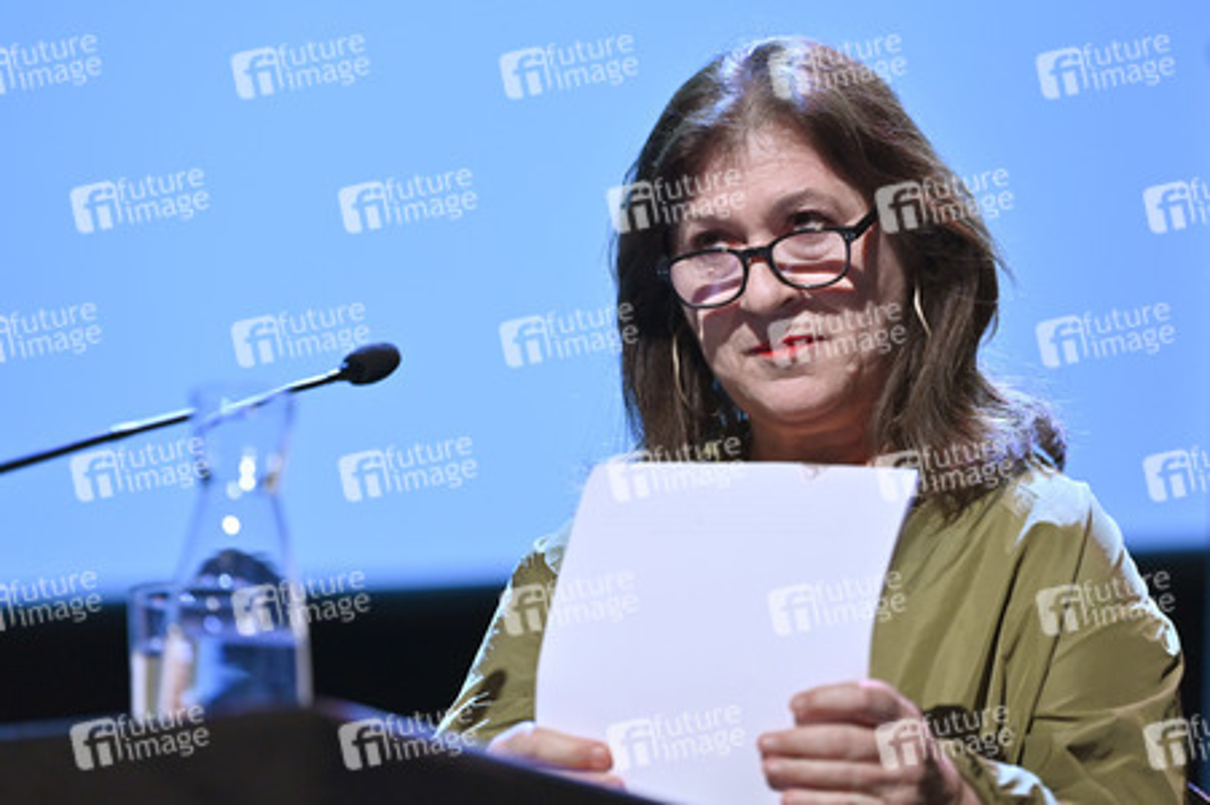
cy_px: 402
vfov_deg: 9.4
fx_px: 4870
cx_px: 605
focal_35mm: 145
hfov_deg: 14.2
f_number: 2.8
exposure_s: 1/320
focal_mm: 145
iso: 1600
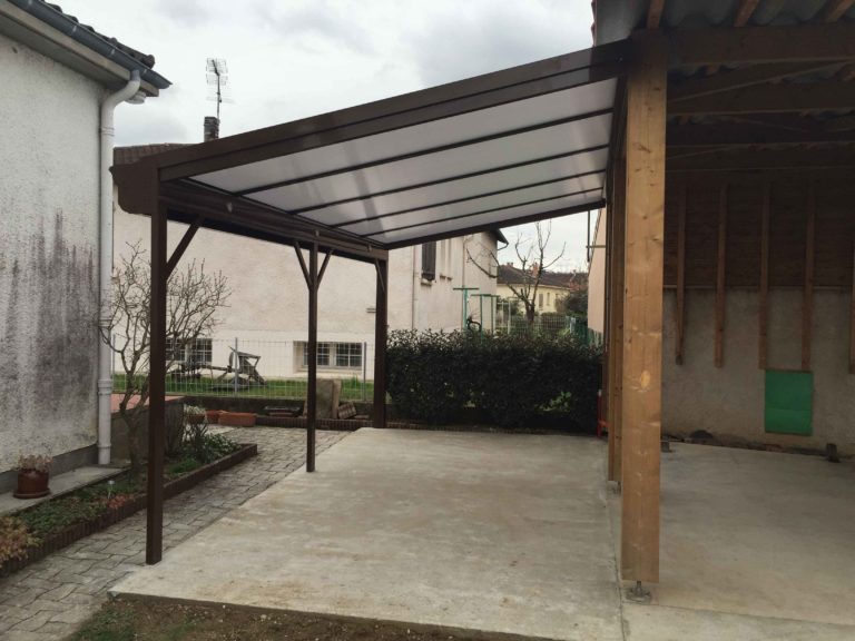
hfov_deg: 61.7
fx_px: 716
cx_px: 428
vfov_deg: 48.2
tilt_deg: -0.3
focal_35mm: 29
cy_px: 320
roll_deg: -1.3
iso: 32
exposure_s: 1/898
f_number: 2.2
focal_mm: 4.15
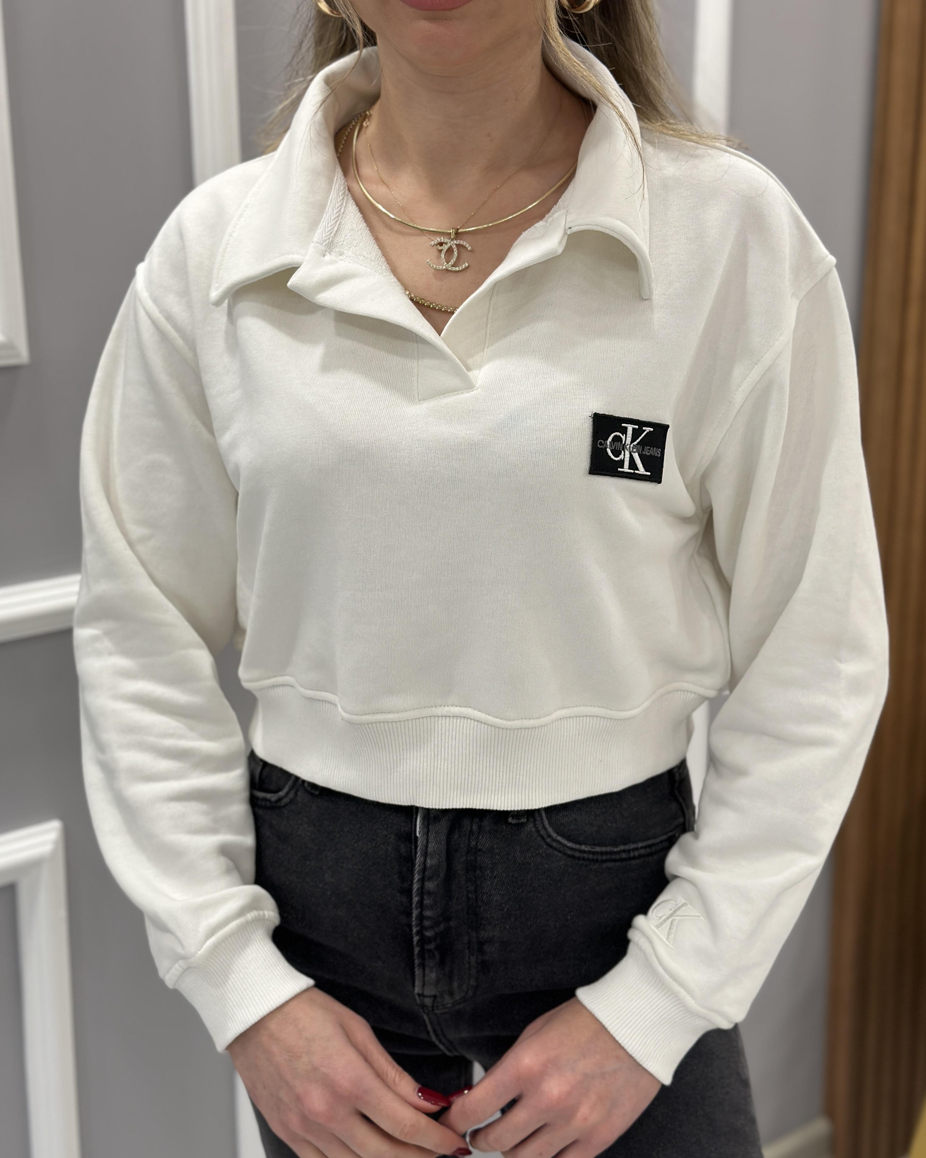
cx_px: 463
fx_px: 1747
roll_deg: -0.4
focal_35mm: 51
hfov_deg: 29.7
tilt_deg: -15.1
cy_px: 584
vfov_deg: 36.7
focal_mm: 6.86
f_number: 1.78
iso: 125
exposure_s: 1/100
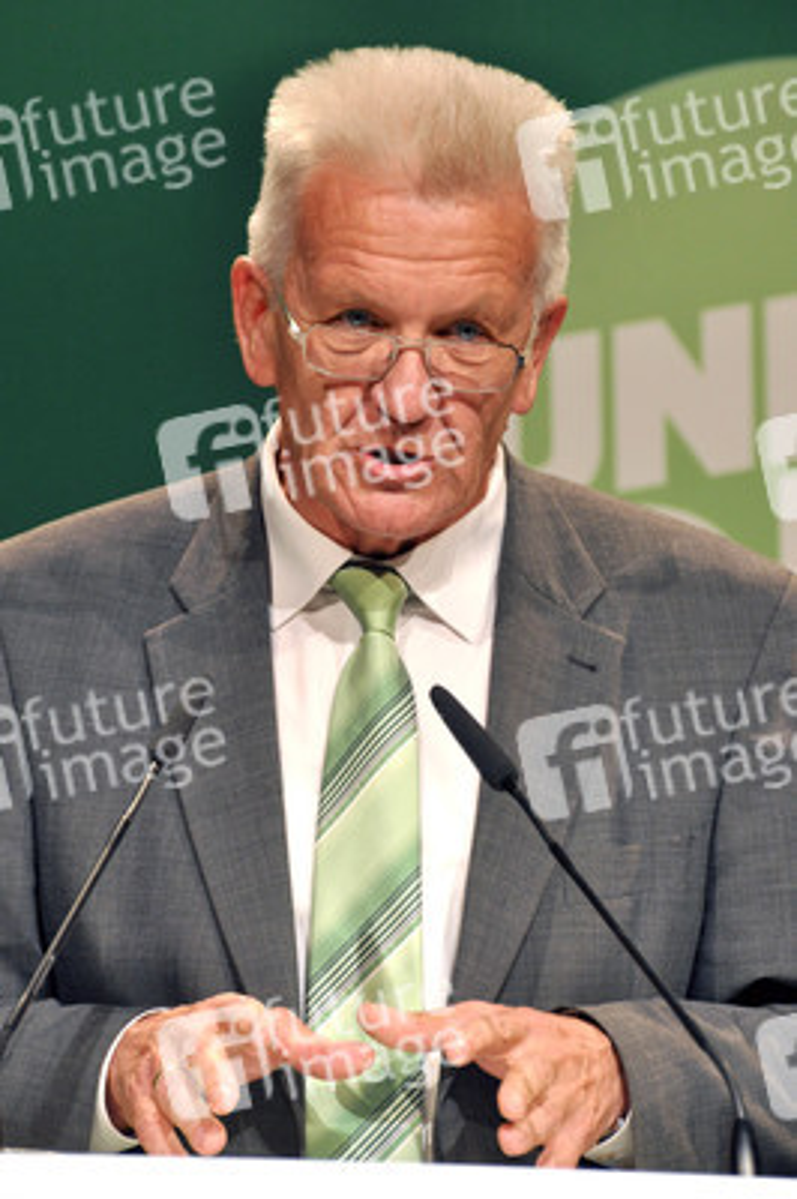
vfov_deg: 7.6
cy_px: 600
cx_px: 398
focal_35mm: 270
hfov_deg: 5.1
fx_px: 8981
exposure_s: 1/160
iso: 800
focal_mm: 180
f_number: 6.3
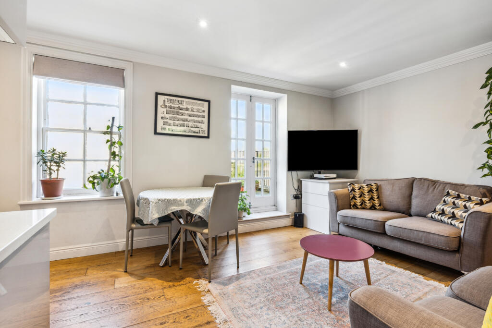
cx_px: 246
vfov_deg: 73.8
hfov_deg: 96.7
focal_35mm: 16
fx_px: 219
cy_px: 164
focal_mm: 16
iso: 400
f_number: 11
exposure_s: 1/6
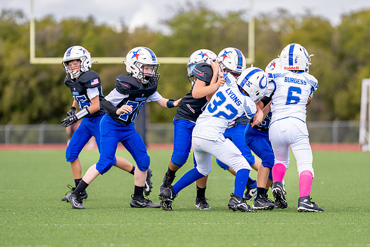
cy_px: 121
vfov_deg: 4.2
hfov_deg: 6.2
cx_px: 215
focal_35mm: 330
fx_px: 3397
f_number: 2.8
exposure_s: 1/3200
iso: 400
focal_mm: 200
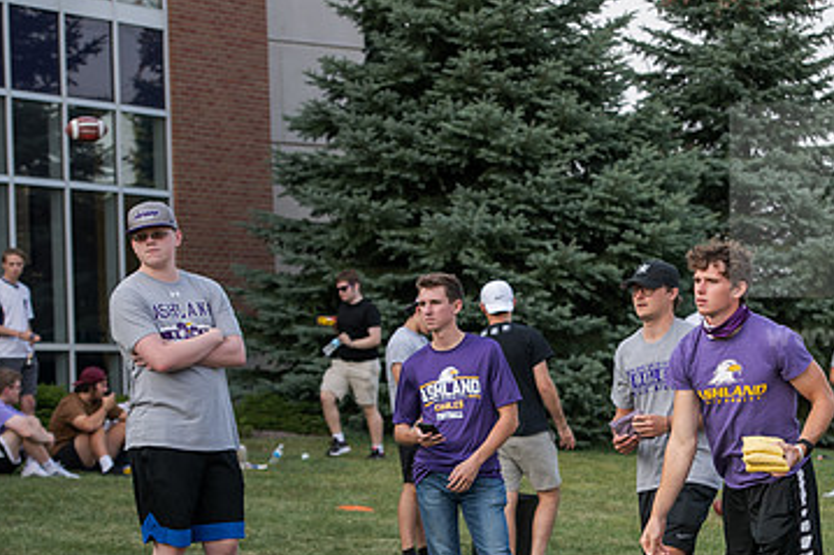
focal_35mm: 139
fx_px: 3219
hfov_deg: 14.7
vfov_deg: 9.8
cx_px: 660
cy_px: 384
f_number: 5
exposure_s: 1/320
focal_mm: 86
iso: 250
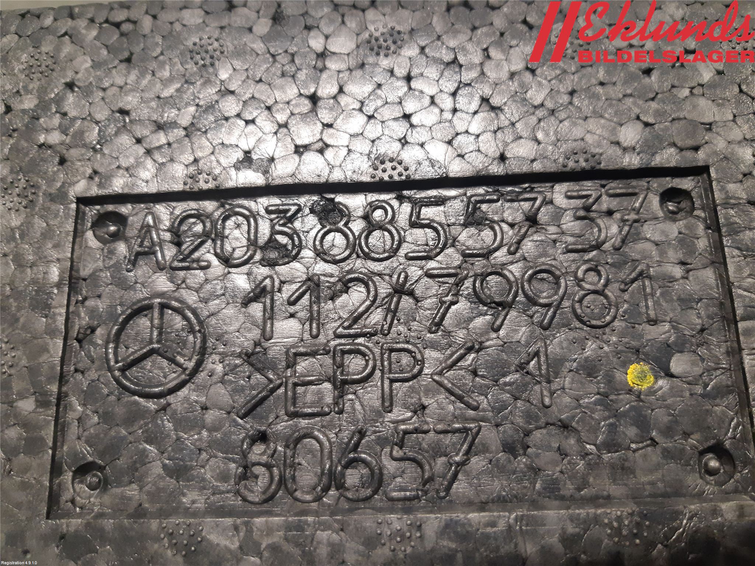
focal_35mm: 26
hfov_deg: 67.3
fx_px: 567
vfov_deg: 53.1
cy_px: 283
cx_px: 378
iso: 200
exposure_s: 1/50
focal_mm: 3.93
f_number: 1.7
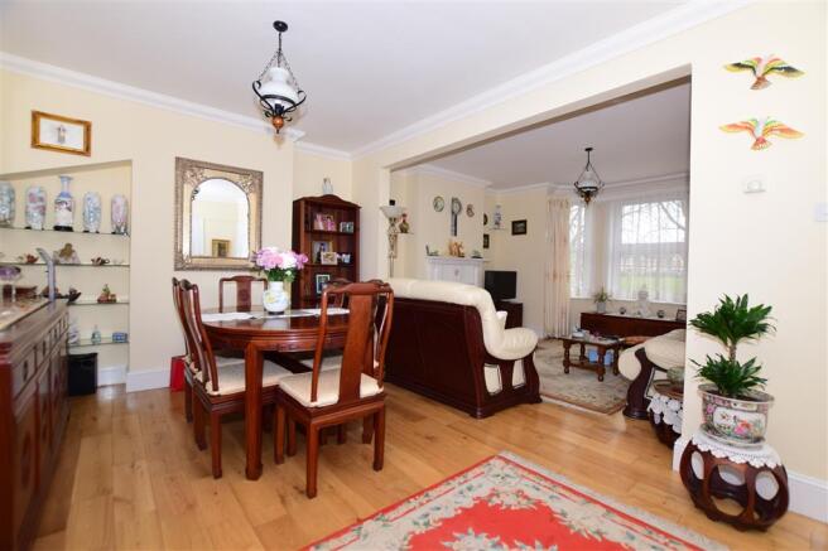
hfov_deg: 100.4
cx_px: 414
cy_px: 276
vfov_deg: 77.3
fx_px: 345
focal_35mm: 15
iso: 400
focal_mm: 10
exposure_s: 1/160
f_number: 6.3
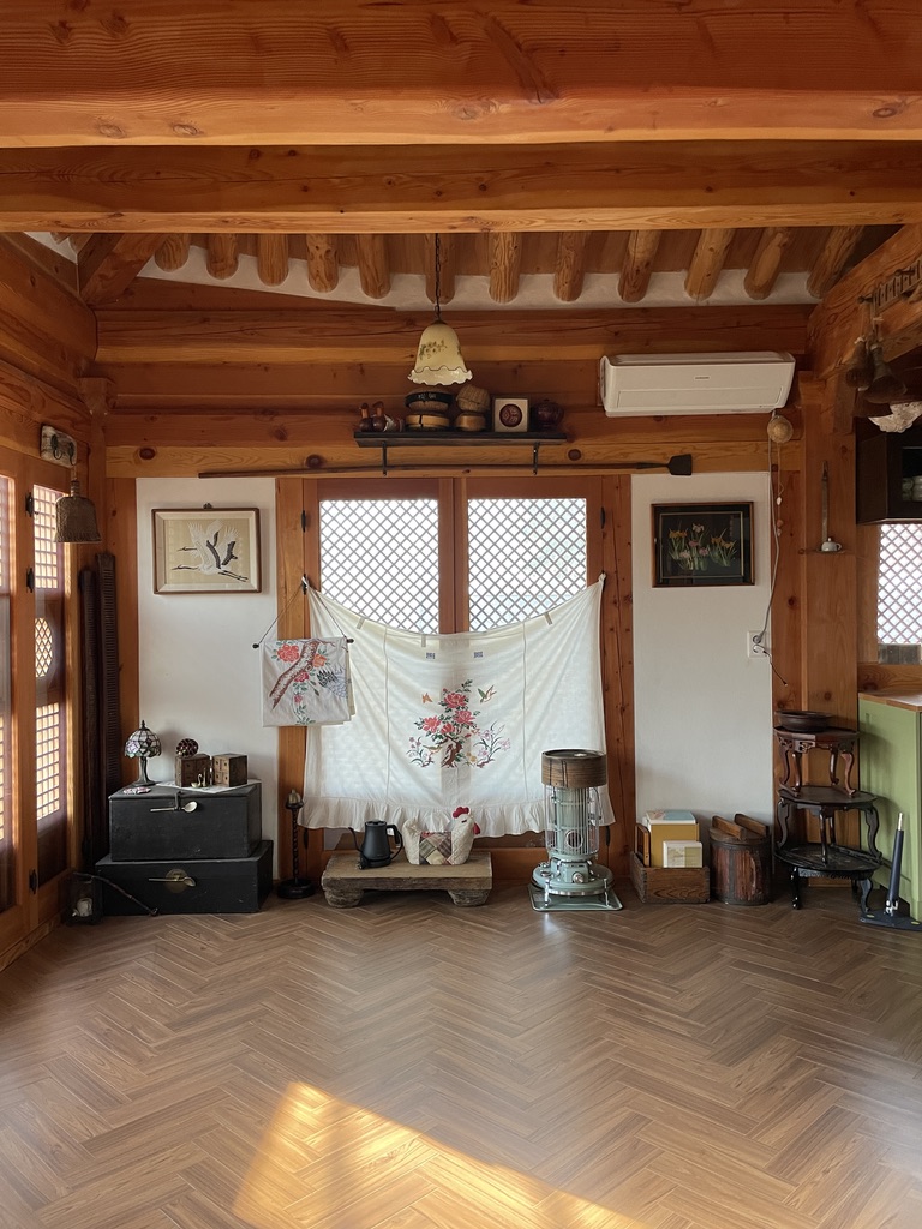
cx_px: 461
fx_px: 923
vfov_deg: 67.3
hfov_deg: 53.1
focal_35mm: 26
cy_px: 614
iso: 160
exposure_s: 1/60
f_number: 1.6
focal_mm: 4.2
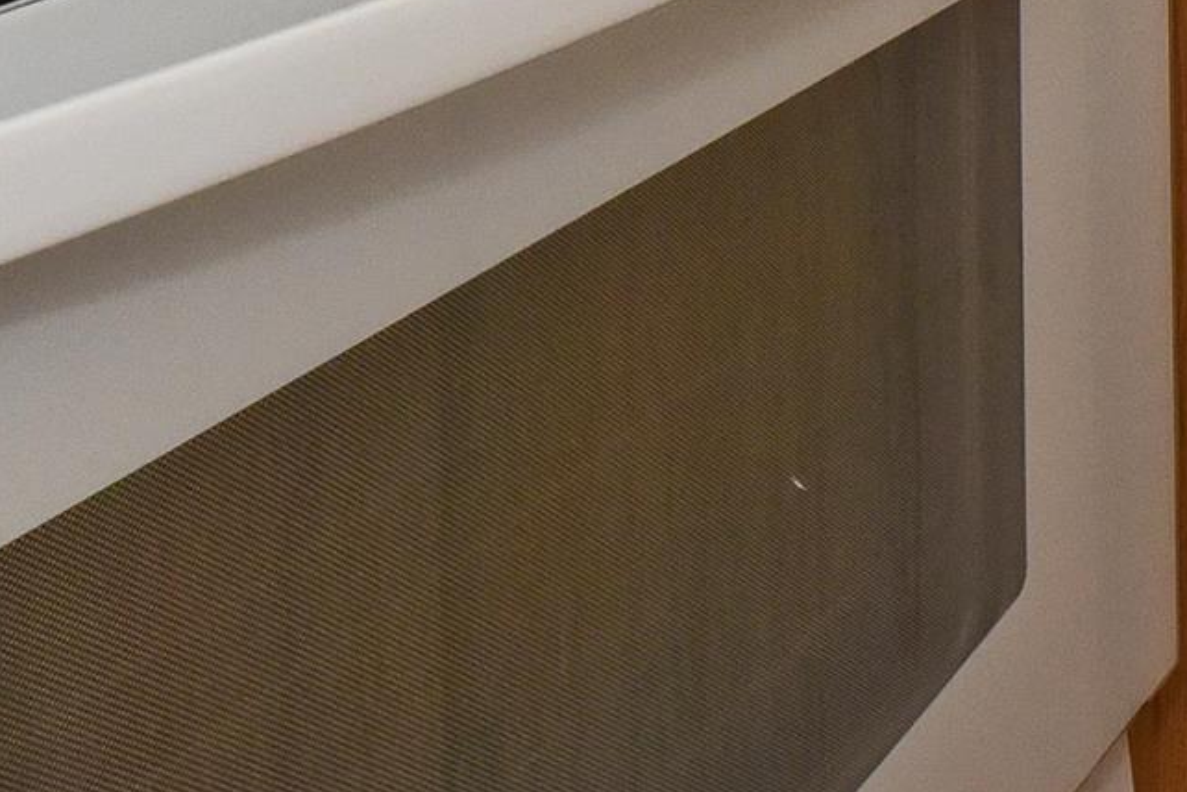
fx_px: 2209
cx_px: 2319
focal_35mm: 67
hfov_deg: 19.3
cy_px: -731
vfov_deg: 16.3
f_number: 16
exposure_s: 1/60
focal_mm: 14
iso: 2800
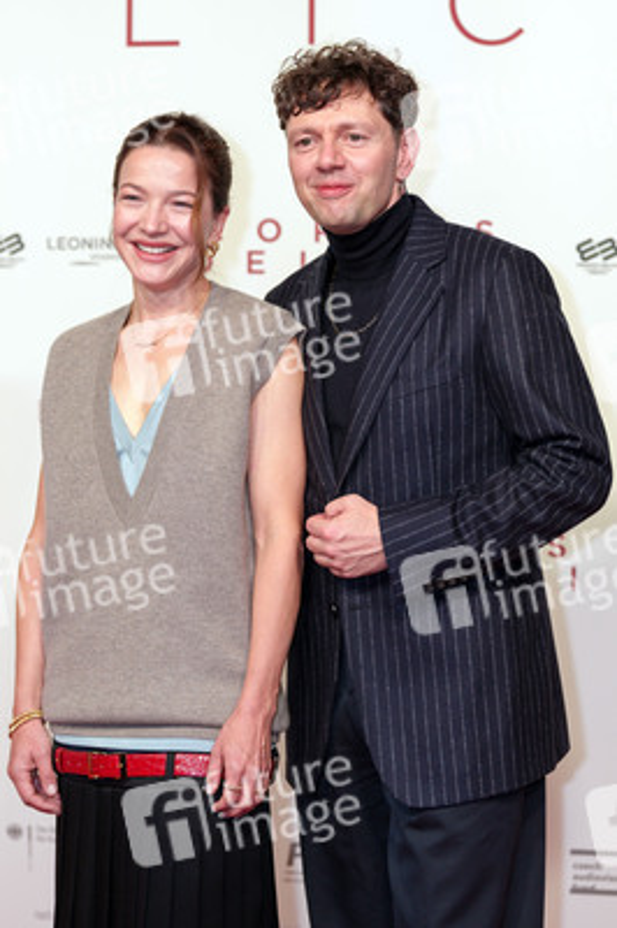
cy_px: 464
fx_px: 1803
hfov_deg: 19.4
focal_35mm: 70
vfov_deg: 28.9
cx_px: 308
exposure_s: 1/250
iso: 320
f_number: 3.2
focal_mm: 70
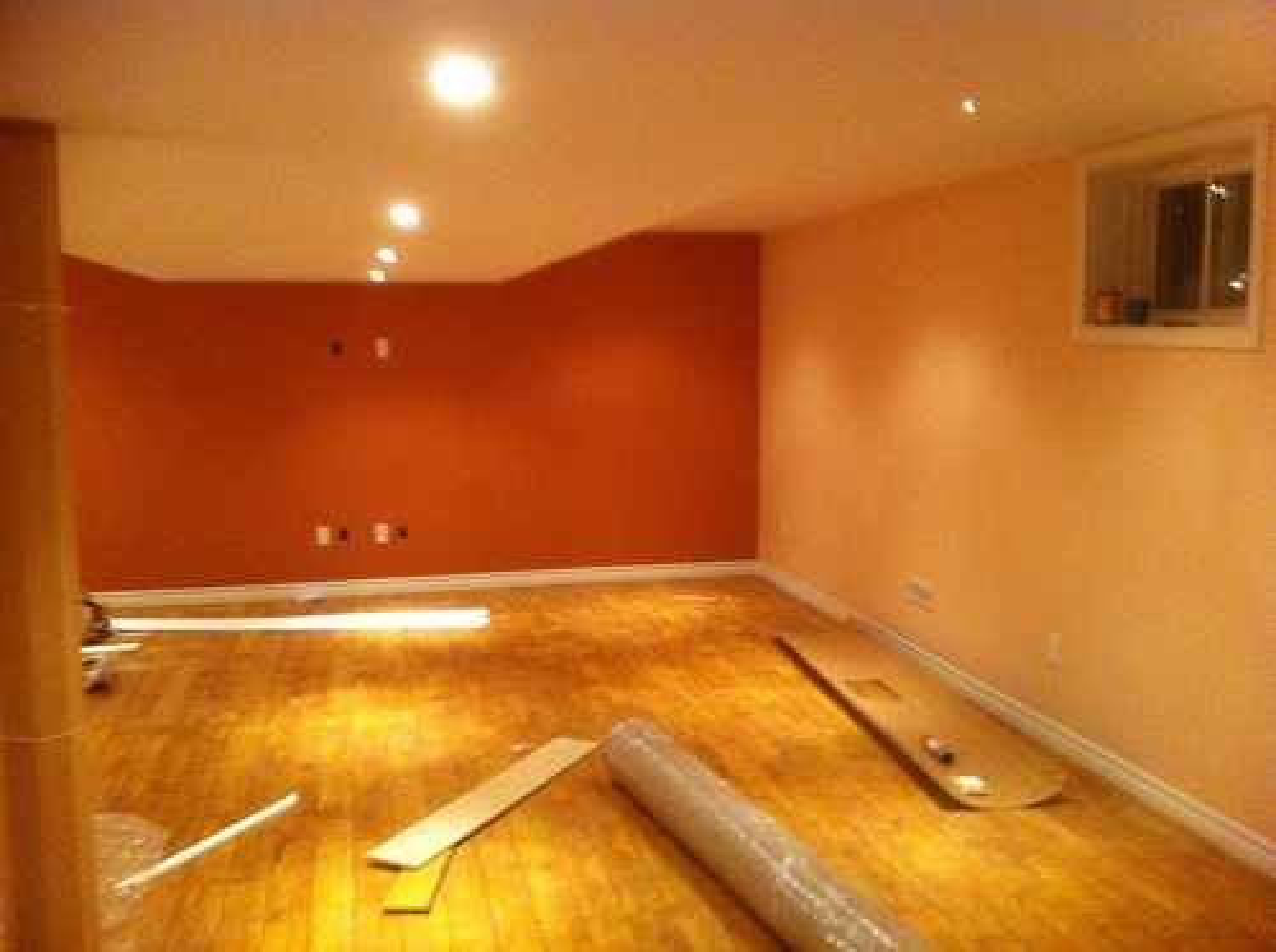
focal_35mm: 35
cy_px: 476
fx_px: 1288
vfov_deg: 40.6
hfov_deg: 52.7
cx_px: 638
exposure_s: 1/15
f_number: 2.8
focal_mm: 3.85
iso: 320
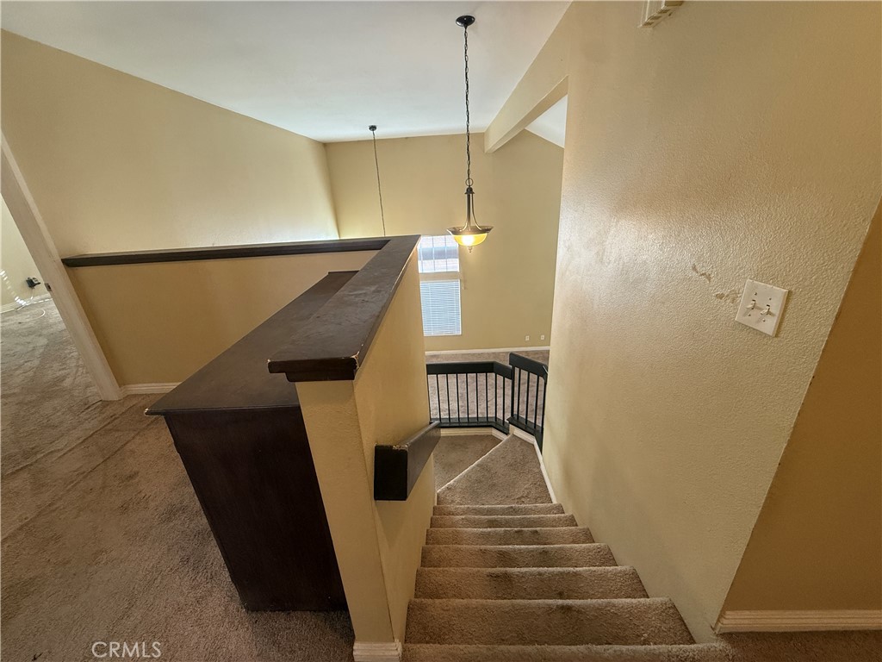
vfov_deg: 85.7
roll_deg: +3.4
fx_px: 357
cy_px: 331
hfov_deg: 102.1
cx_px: 441
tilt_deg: -21.6
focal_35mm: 14
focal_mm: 2.22
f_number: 2.2
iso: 250
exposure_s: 1/120
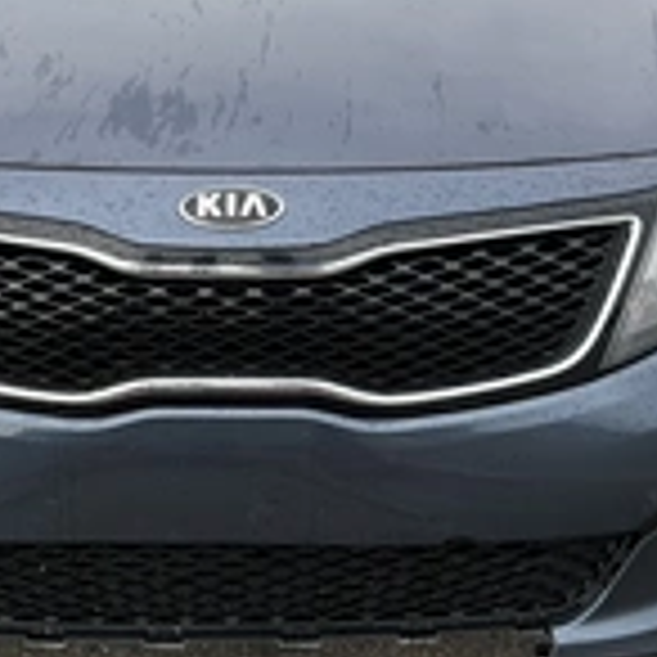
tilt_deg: -17.3
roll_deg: -1.4
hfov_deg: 25.3
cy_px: 180
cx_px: 261
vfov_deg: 25.1
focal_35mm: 68
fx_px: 1460
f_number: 1.8
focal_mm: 3
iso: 25
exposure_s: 1/461
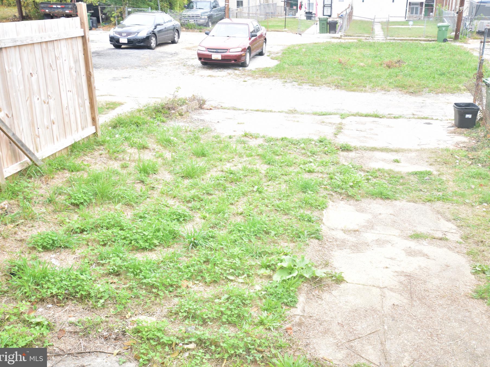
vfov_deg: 39.7
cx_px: 265
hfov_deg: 51.3
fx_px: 510
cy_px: 183
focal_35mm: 36
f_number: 4.5
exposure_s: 1/200
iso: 400
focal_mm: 22
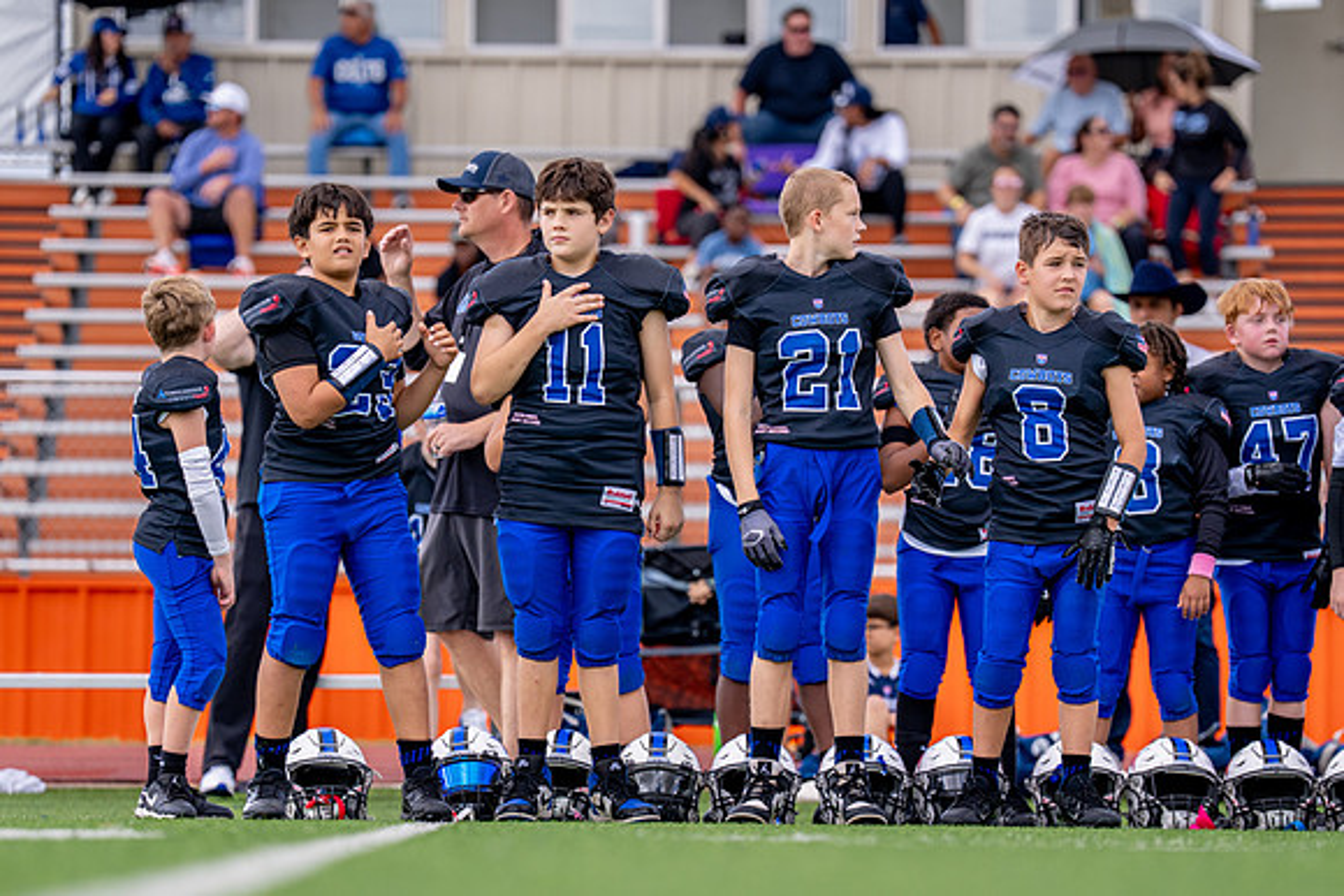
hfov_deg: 10.4
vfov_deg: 7.0
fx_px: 7373
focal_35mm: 197
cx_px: 625
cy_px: 545
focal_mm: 150
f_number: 2.8
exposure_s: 1/2500
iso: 250
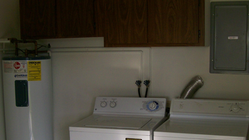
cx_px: 126
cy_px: 111
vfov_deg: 21.6
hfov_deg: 37.8
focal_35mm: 55
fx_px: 363
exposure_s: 1/235
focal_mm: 6
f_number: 2.7
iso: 80
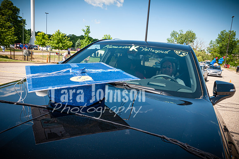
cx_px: 120
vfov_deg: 47.8
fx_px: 179
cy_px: 80
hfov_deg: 67.5
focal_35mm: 27
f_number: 8
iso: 200
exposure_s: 1/250
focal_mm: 18
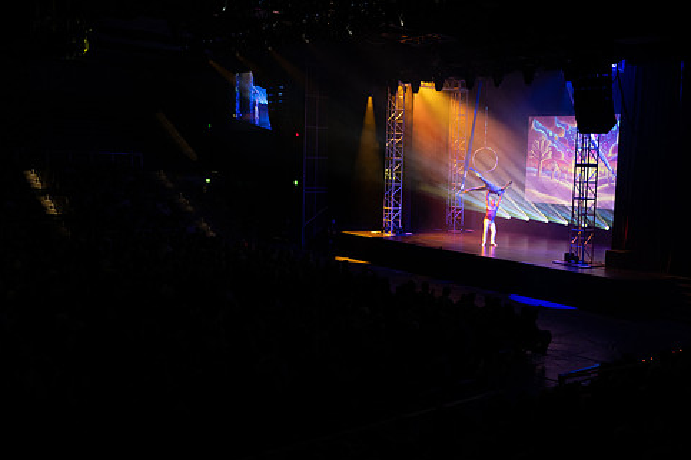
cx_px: 388
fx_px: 691
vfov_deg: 36.9
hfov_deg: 53.0
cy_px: 229
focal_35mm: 36
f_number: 4
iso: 1600
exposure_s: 1/60
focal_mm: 30
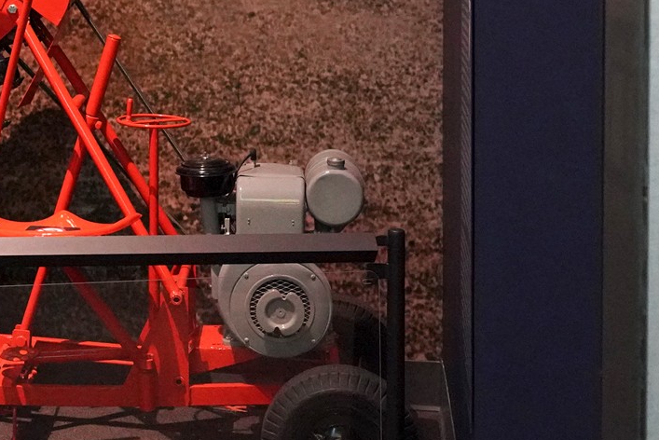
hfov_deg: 23.7
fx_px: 1502
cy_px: -111
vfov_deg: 15.9
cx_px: -6
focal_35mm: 82
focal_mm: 29
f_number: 4.5
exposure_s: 1/100
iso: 10000
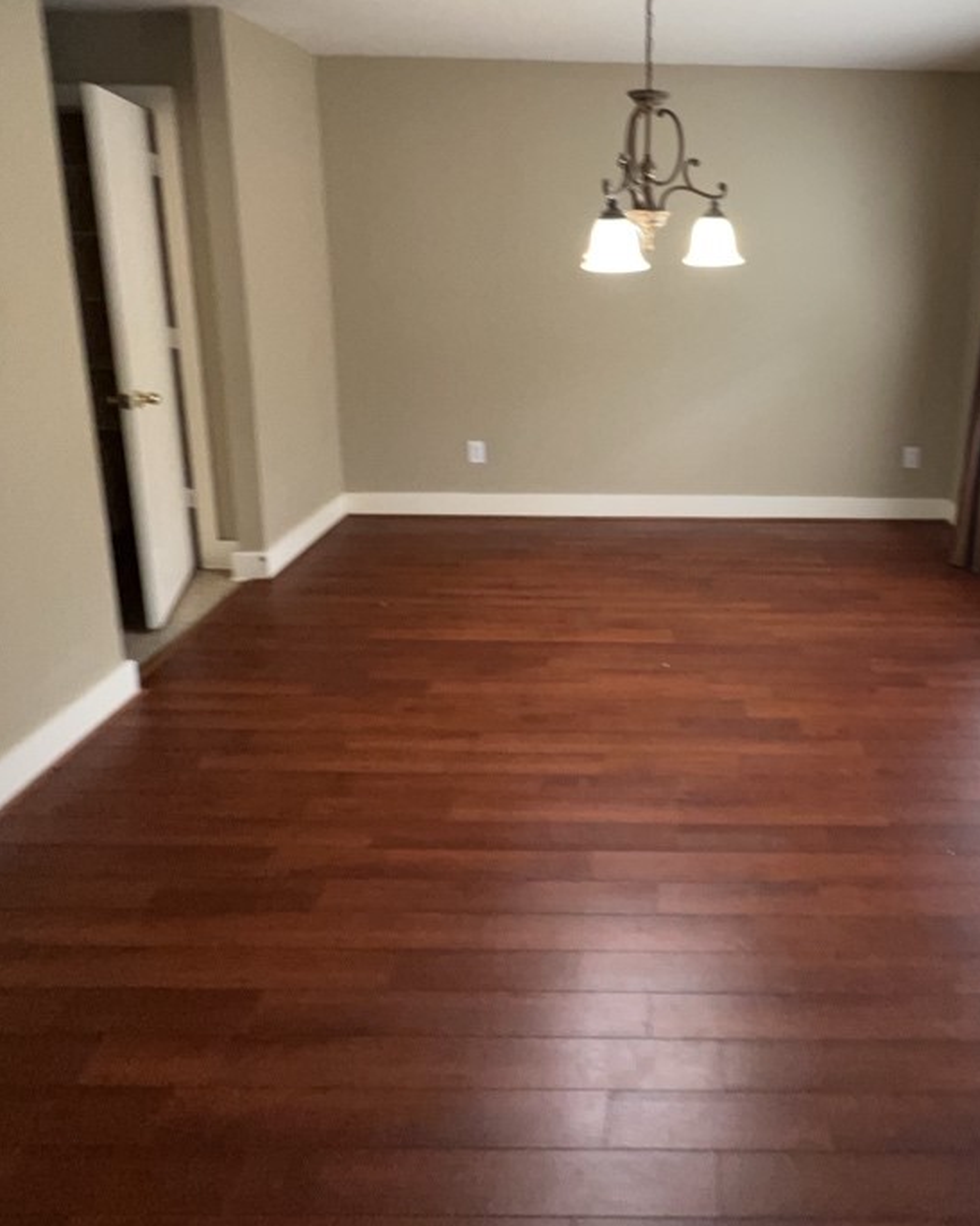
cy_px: 367
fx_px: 689
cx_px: 684
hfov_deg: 68.0
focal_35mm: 19
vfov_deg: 79.3
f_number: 1.8
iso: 200
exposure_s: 1/60
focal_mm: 1.57
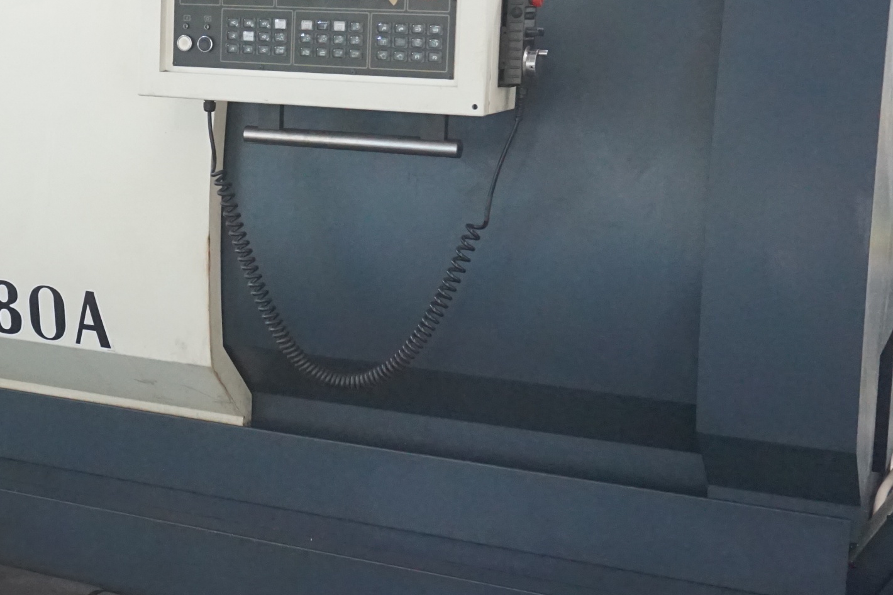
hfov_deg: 27.8
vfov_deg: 19.6
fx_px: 1711
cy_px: 183
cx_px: 30
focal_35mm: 69
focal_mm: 20
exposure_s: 1/160
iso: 2500
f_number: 4
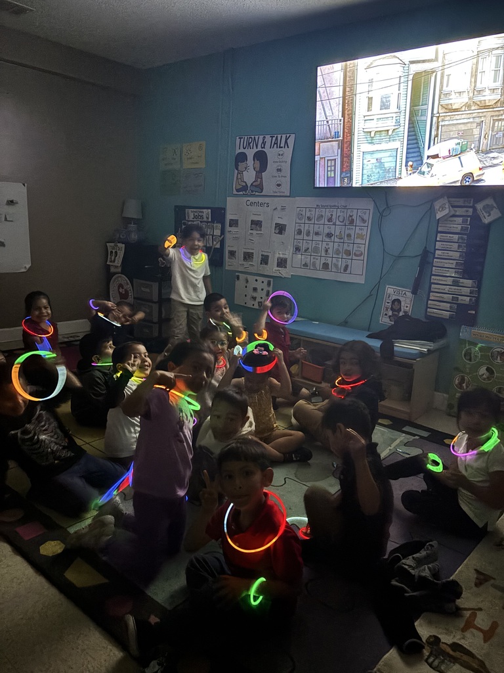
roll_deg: -4.4
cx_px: 252
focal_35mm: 26
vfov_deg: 67.3
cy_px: 336
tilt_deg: -12.2
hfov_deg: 53.1
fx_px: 505
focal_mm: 5.96
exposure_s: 1/15
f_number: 1.6
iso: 4000
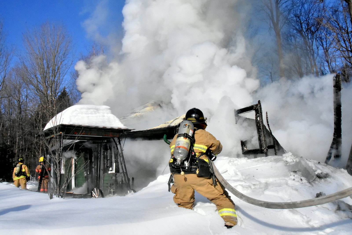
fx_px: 264
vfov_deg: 48.0
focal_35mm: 27
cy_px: 118
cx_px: 176
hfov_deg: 67.3
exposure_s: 1/2000
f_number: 22
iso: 2500
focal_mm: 18
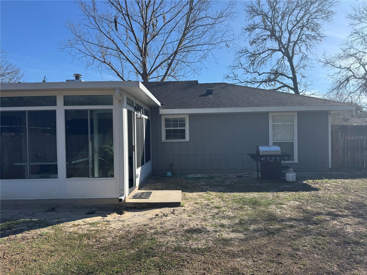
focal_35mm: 24
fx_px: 254
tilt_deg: -0.8
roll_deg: +1.0
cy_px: 138
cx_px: 184
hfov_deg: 71.6
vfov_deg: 56.8
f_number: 1.78
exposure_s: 1/4310
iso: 80
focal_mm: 6.76
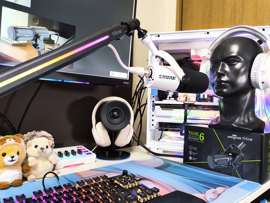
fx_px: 203
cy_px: 102
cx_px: 135
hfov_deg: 67.3
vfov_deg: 53.1
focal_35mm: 26
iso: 640
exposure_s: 1/50
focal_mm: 6.14
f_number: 1.65
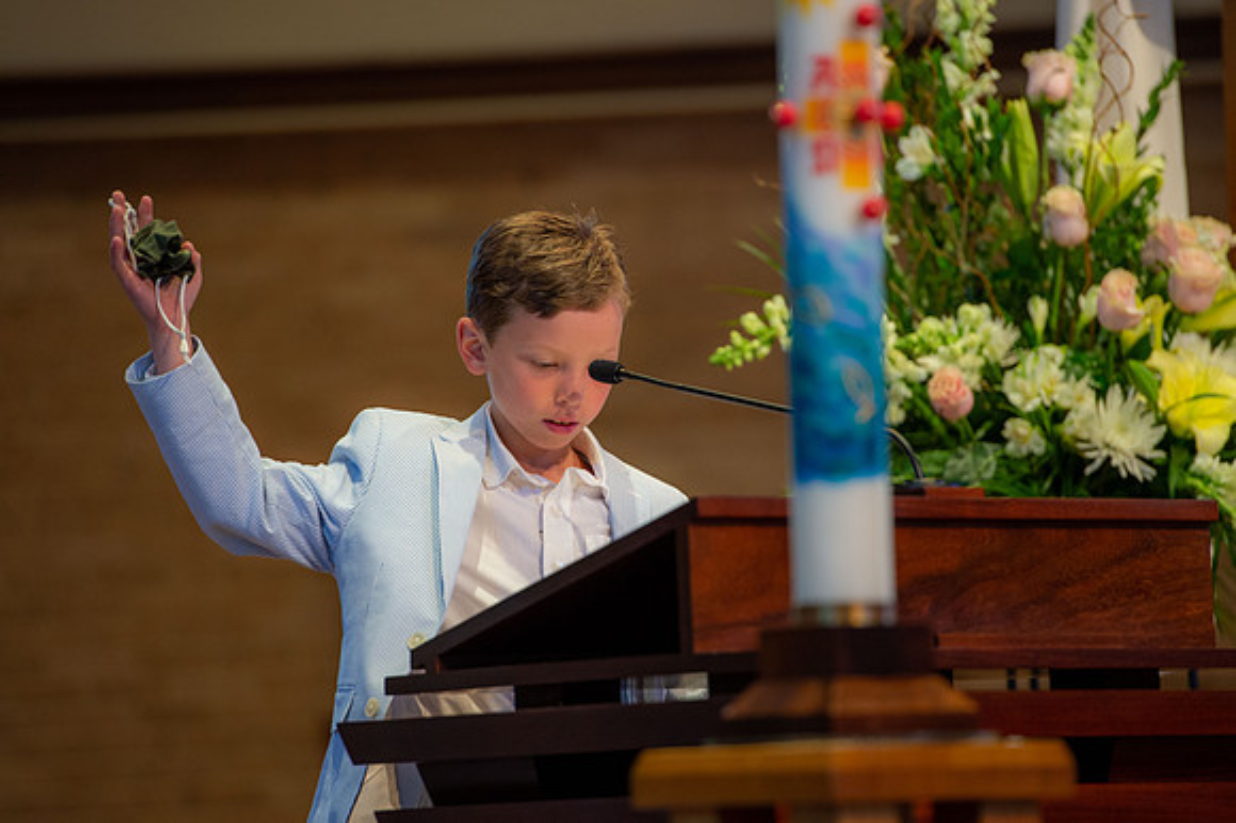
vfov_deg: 6.9
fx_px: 6862
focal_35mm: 200
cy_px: 412
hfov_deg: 10.3
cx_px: 618
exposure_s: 1/100
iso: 1600
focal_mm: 200
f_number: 4
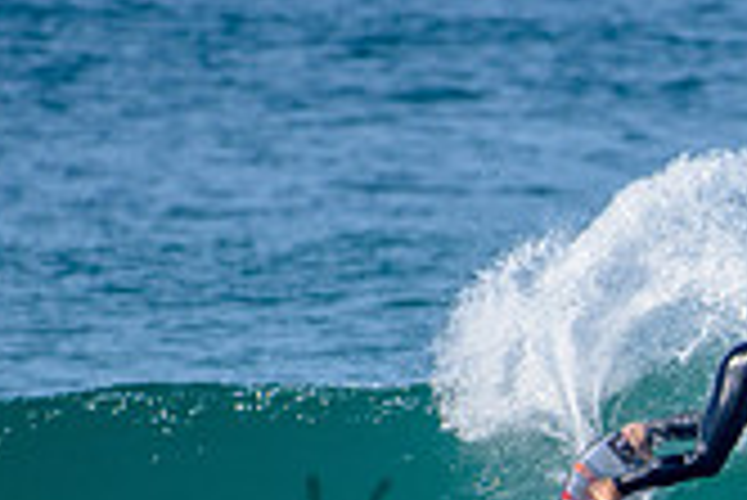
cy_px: 507
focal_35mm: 1742
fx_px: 36177
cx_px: 770
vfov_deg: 0.8
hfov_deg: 1.2
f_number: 5.6
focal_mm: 500
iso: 160
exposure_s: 1/2000
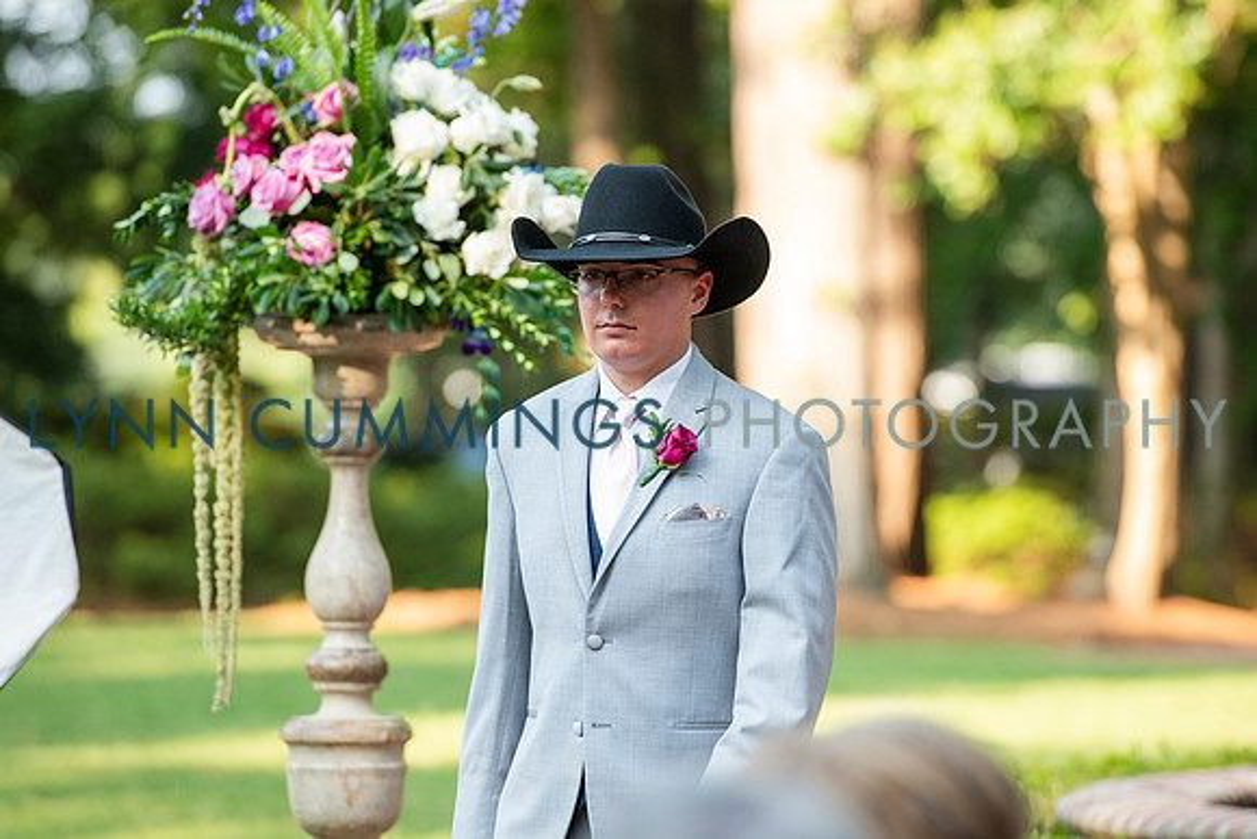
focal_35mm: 257
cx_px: 706
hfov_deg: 8.0
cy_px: 382
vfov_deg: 5.3
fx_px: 8985
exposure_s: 1/800
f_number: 3.5
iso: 800
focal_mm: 200
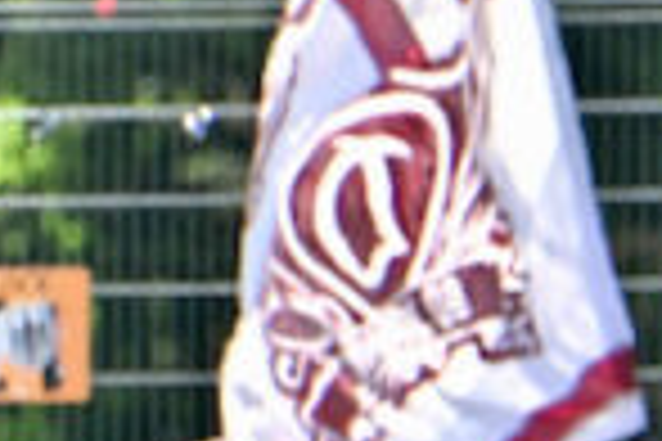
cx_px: 9
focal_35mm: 2647
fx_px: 48672
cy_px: 1397
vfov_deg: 0.5
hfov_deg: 0.8
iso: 800
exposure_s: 1/2000
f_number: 5.6
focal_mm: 380
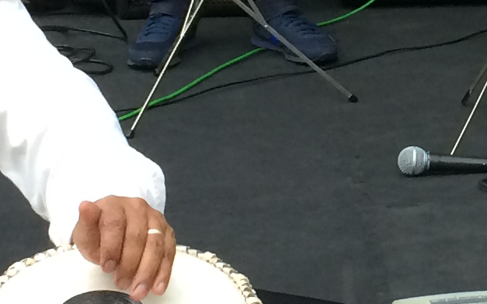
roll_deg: -0.9
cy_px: -39
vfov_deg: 8.1
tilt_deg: -9.3
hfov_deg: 12.6
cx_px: 663
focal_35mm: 160
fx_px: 2124
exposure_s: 1/33
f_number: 2.2
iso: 125
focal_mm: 4.15
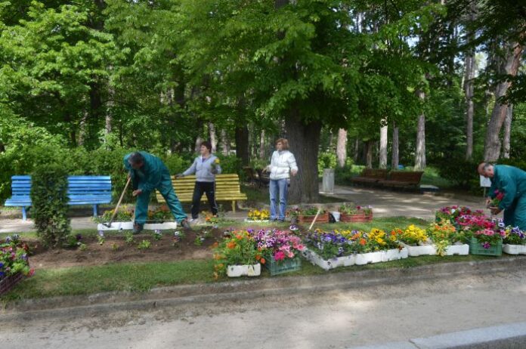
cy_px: 174
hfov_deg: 67.5
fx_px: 394
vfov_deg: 47.8
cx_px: 263
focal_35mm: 27
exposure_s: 1/125
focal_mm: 18
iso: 100
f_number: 5.6
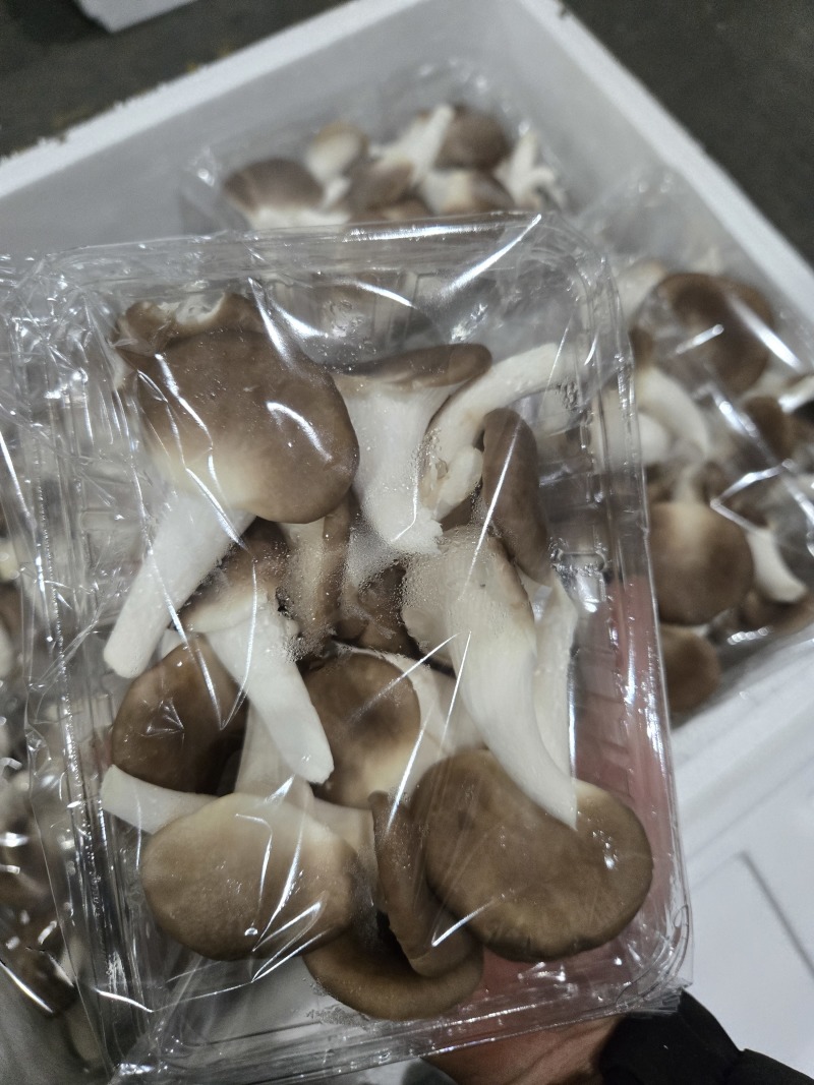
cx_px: 407
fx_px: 721
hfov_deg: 58.9
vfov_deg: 73.9
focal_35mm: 23
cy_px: 542
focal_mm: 5.4
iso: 800
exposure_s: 1/100
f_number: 1.8
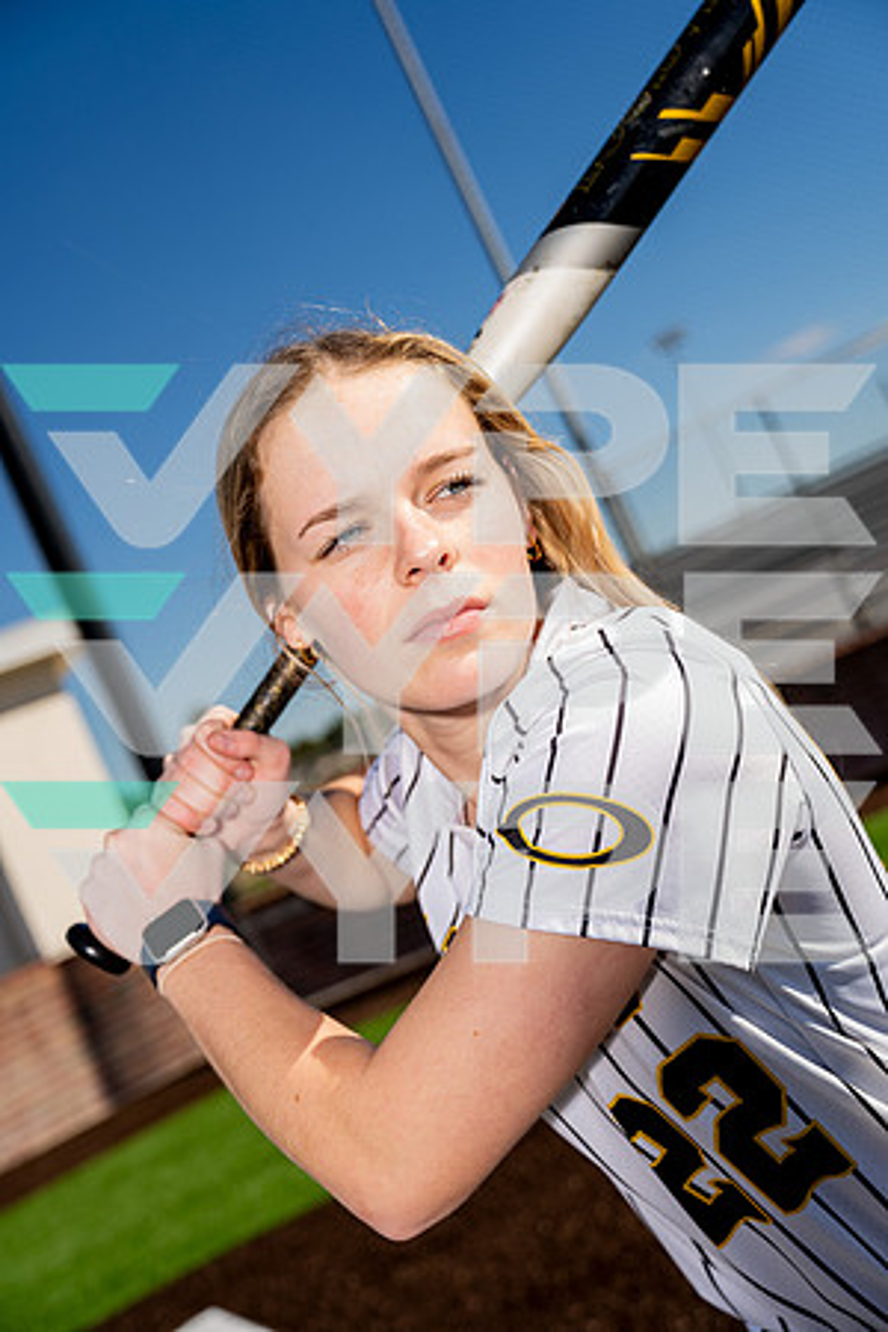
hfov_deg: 32.6
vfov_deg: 47.4
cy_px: 666
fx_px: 1517
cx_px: 444
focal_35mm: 41
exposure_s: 1/1000
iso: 100
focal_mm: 41
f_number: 4
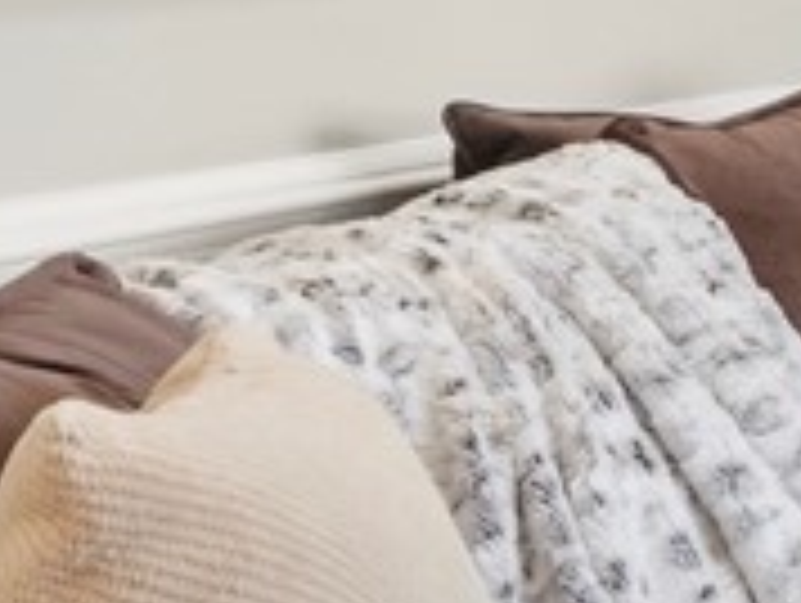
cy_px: -43
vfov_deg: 11.9
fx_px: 2850
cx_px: 2288
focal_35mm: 123
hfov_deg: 11.2
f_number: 9
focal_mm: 21
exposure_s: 1/25
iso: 1000
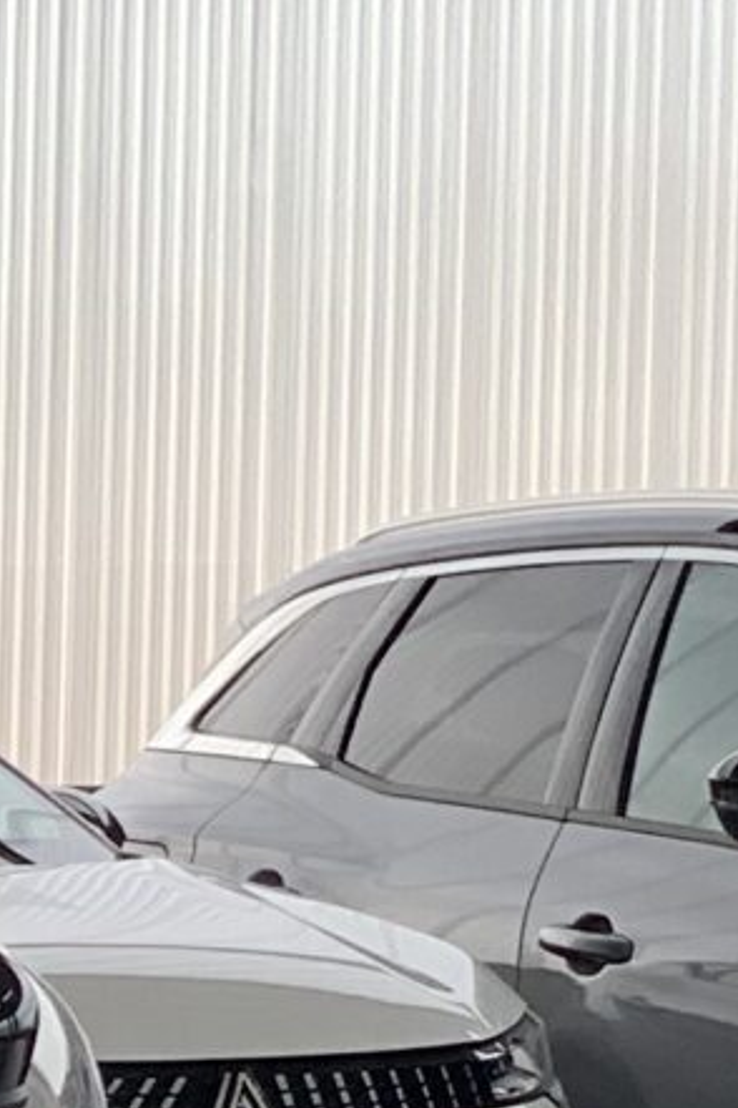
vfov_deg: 6.4
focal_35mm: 314
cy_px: 2068
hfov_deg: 4.1
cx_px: -2211
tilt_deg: -5.7
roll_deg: +0.5
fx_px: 9655
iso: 32
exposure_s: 1/122
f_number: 2.4
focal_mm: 6
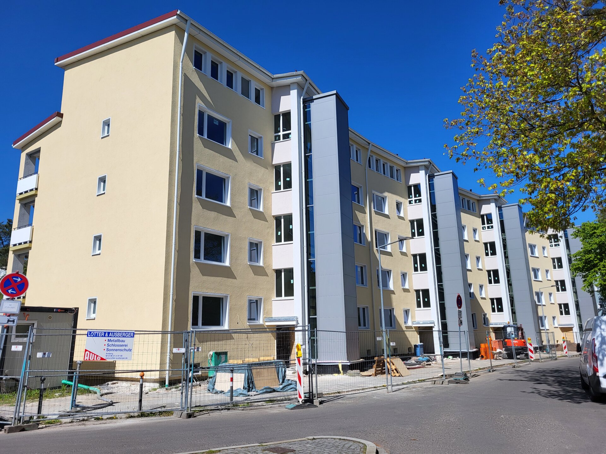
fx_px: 455
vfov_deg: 53.1
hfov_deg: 67.3
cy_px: 227
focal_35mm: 26
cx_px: 303
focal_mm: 5.4
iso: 40
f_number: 1.8
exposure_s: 1/3667
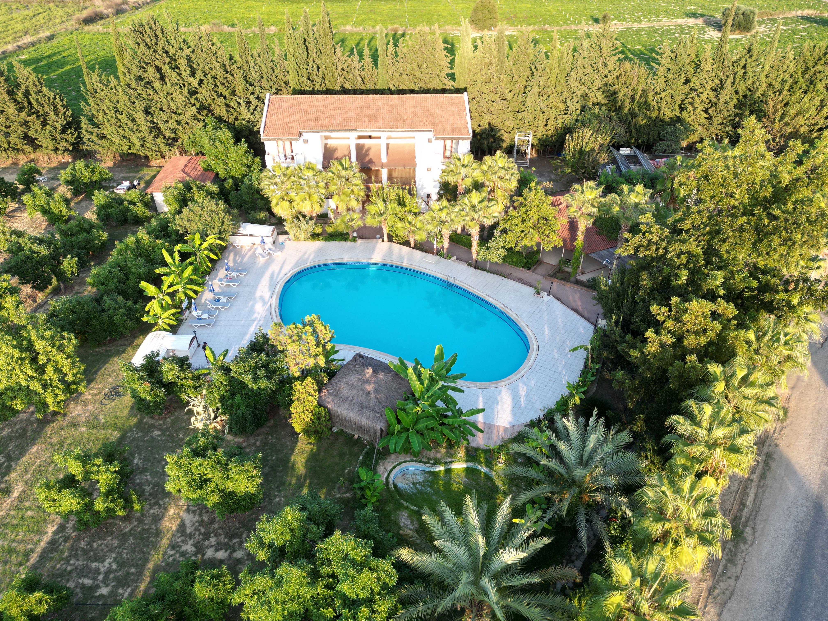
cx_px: 414
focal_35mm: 24
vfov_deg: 56.8
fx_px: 574
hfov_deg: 71.6
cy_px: 310
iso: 100
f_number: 1.7
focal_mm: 6.72
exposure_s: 1/500
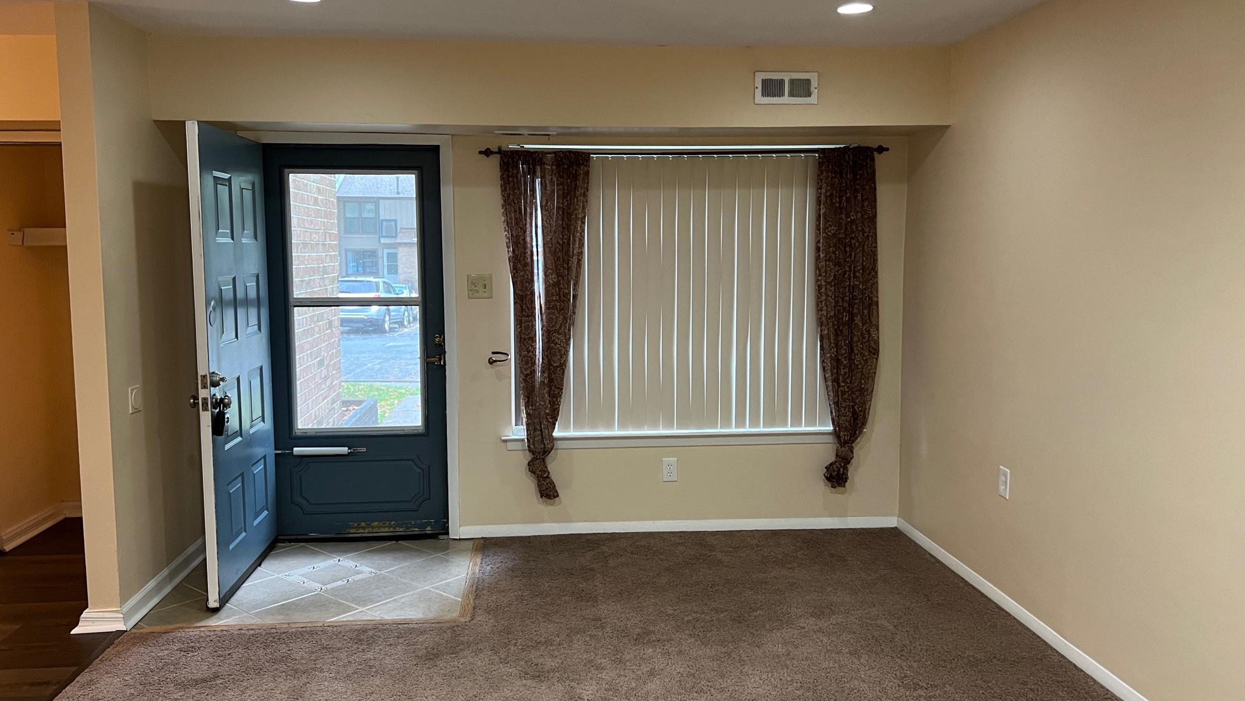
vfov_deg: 40.2
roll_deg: +0.3
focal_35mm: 29
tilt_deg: -5.4
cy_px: 335
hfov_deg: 66.1
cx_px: 617
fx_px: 957
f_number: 1.5
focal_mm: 5.7
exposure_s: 1/60
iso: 400
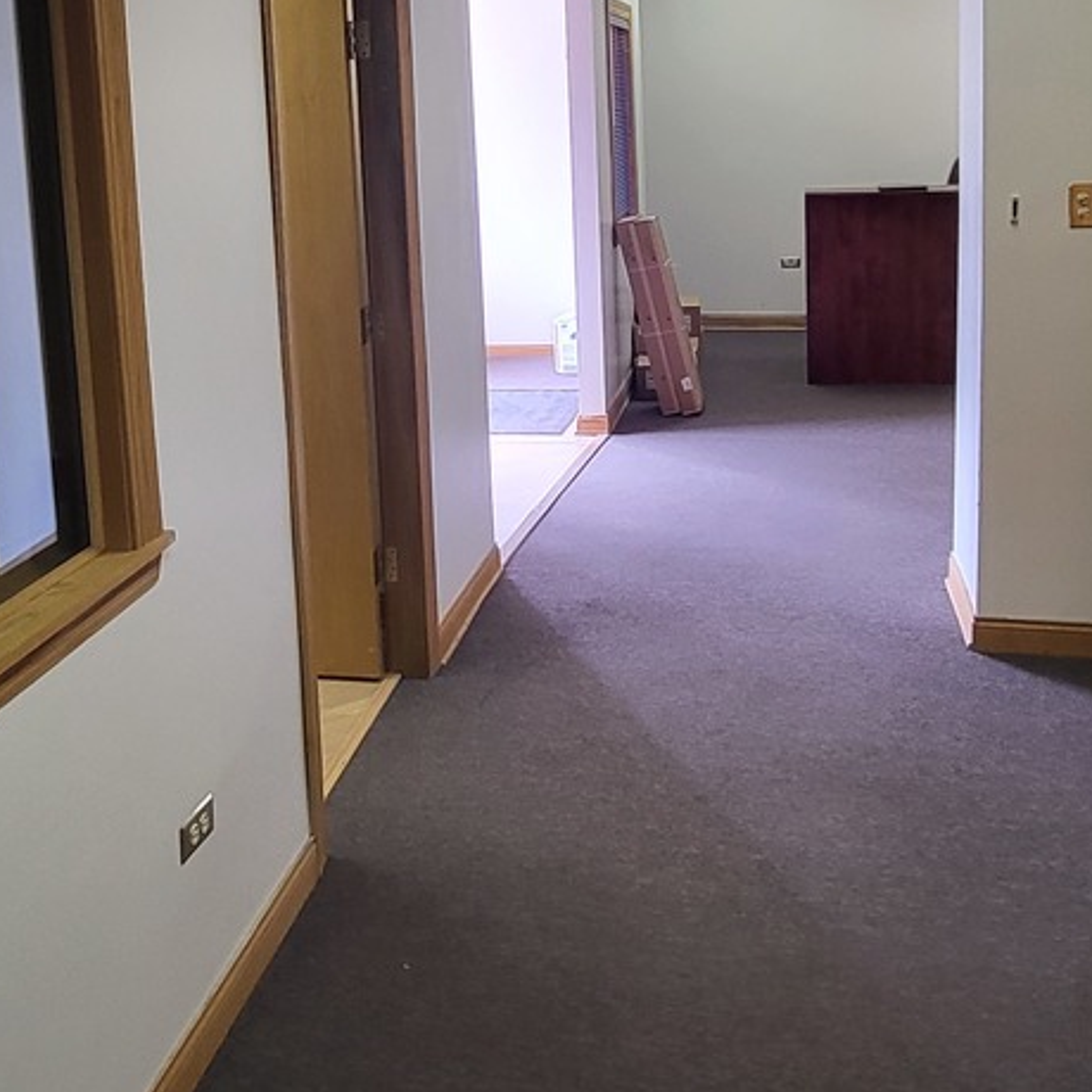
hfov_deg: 45.9
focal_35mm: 36
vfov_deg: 44.5
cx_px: 463
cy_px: 268
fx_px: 1285
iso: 200
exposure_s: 1/60
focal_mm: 1.74
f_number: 2.2
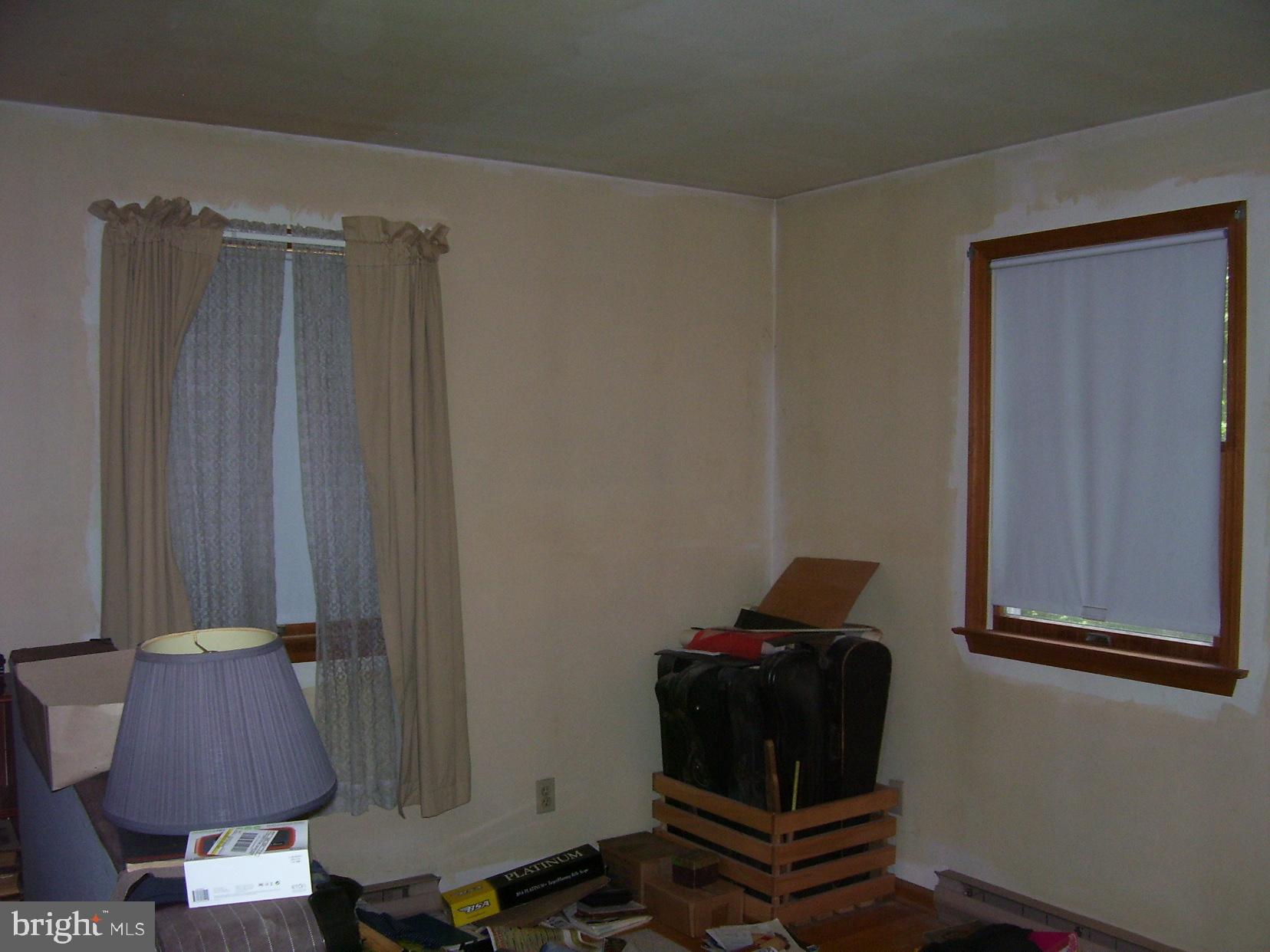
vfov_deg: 41.8
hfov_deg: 54.0
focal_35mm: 34
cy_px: 476
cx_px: 635
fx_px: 1247
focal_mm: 5.6
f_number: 2.7
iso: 125
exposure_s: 1/60
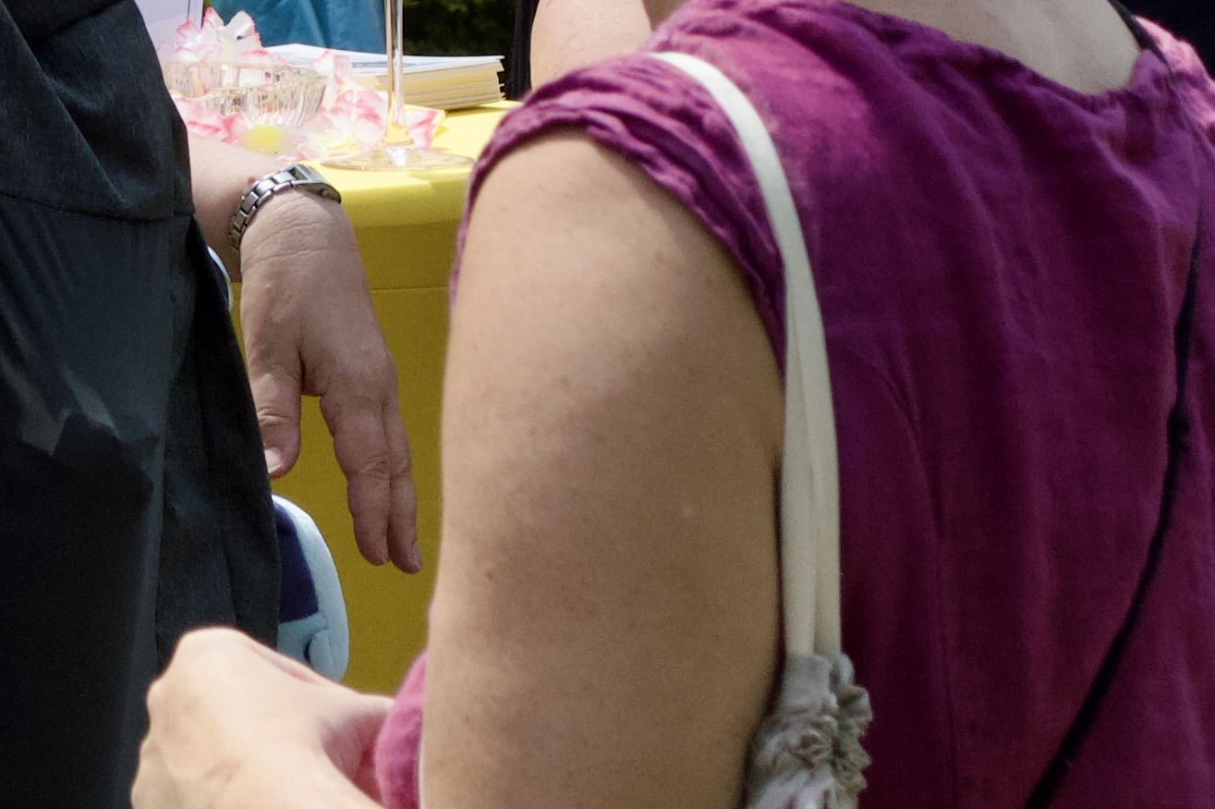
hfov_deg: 5.4
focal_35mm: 377
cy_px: -638
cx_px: -614
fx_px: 12725
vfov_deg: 3.6
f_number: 8
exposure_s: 1/400
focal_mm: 55
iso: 400
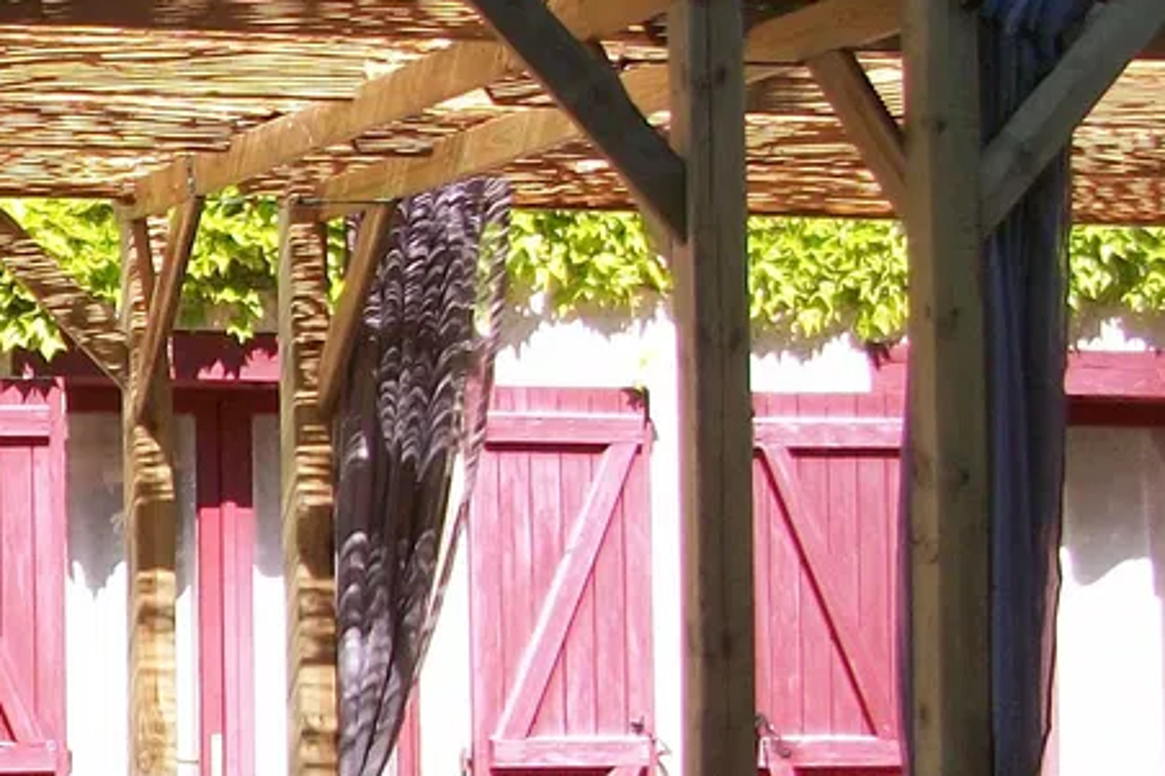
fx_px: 4173
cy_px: 791
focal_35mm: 129
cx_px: -650
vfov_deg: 10.5
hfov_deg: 14.7
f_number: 3.1
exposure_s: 1/320
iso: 80
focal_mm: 6.3
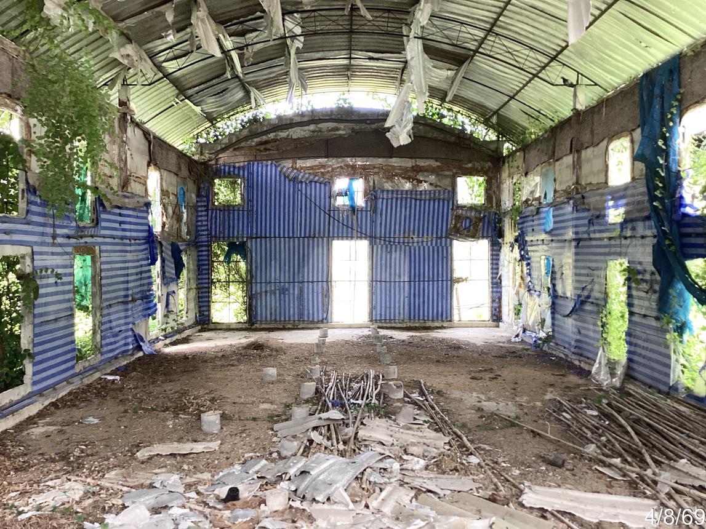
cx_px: 353
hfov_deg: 58.4
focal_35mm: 31
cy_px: 264
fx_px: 632
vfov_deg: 45.4
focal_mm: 3.3
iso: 100
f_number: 2.4
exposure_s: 1/100
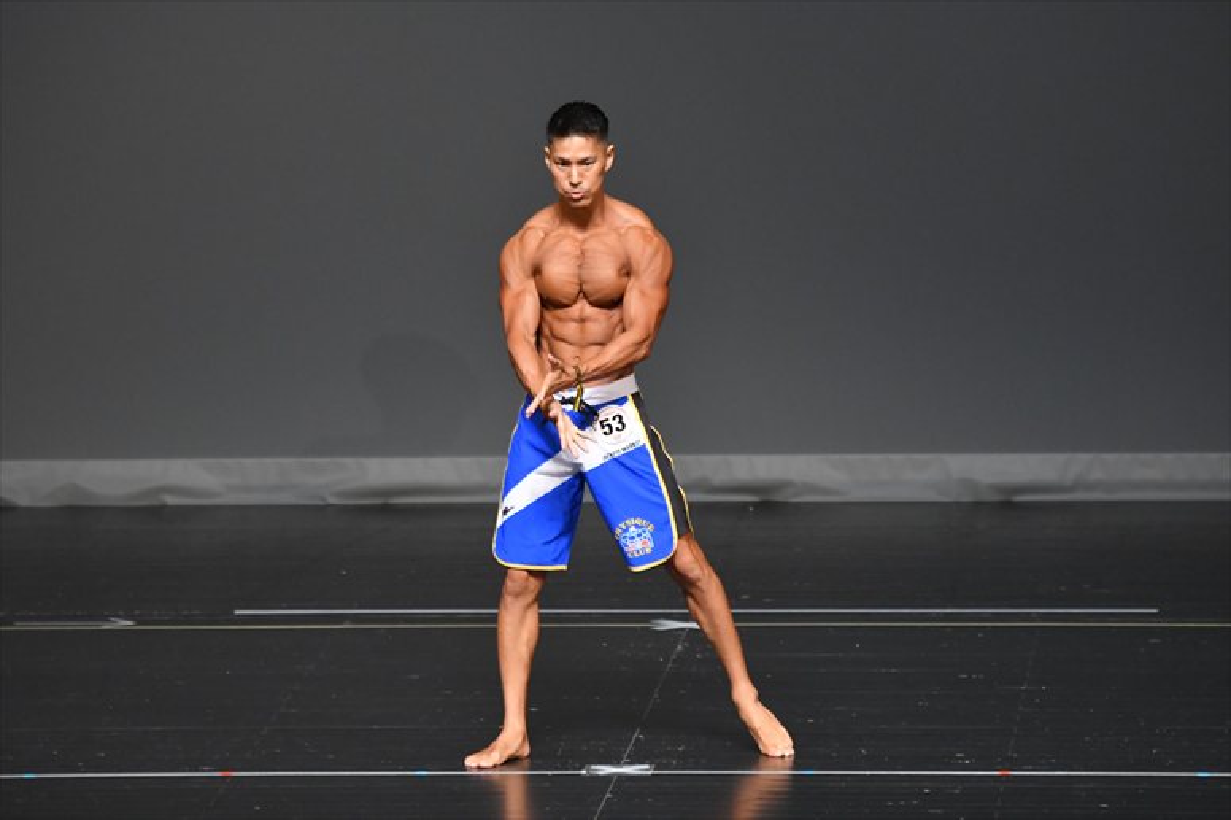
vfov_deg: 4.4
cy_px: 410
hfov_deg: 6.5
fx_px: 10766
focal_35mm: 315
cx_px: 616
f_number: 5.6
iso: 2500
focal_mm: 210
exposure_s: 1/400
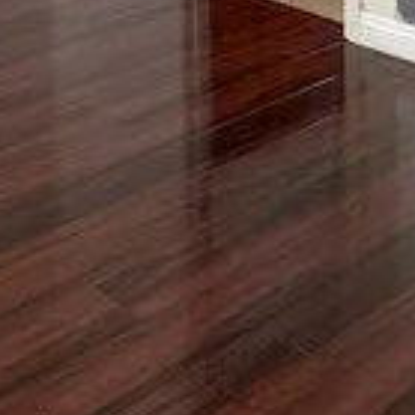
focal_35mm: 91
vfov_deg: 15.2
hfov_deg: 19.1
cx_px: 251
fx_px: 1234
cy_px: -430
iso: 80
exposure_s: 1/99
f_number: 2.2
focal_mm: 2.22
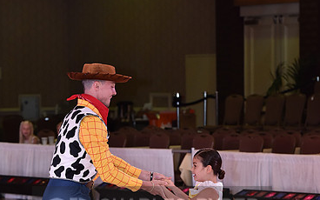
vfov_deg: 6.3
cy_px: 216
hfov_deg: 10.0
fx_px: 1823
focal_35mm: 209
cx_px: 153
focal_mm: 130
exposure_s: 1/250
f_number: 6.3
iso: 1600
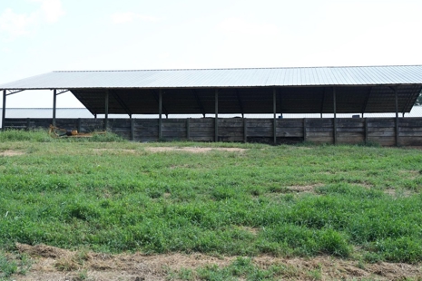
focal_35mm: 40
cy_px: 120
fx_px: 469
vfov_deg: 33.3
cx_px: 235
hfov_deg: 48.4
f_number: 3.5
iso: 400
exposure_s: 1/1250
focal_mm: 31
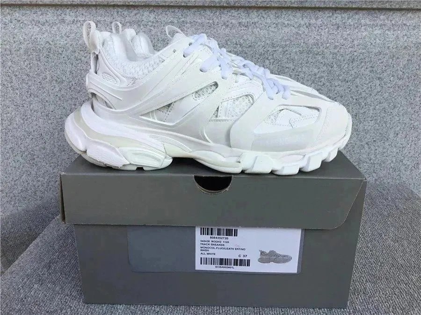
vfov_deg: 45.4
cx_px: 210
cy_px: 158
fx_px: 377
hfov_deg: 58.4
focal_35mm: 31
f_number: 2.4
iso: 25
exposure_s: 1/994
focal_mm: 3.3
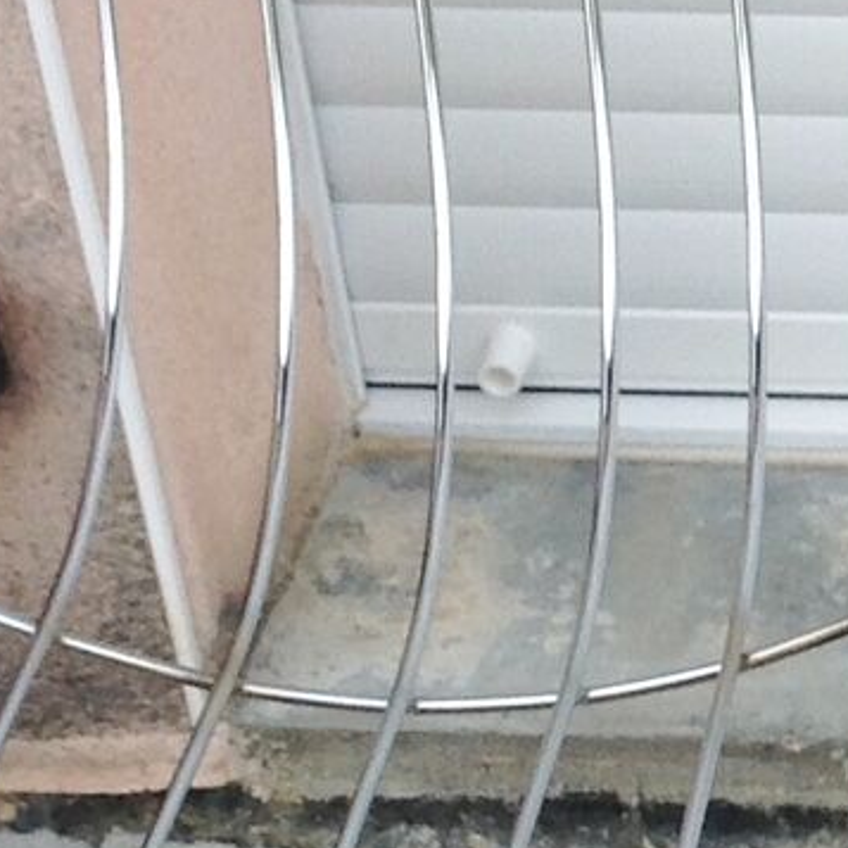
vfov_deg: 10.1
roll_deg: +1.4
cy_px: 641
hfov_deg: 9.7
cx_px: 1354
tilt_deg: -37.3
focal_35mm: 173
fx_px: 4795
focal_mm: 4.28
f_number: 2.4
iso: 50
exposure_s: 1/216
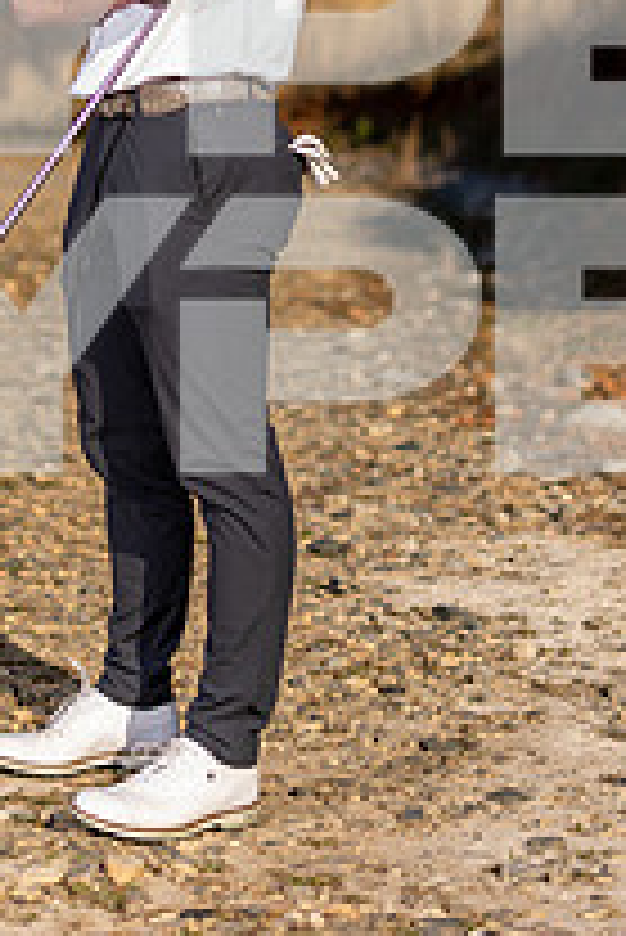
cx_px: 137
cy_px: 18
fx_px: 2812
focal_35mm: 108
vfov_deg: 18.5
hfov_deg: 12.7
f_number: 1.8
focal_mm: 50
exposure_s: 1/5000
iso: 64
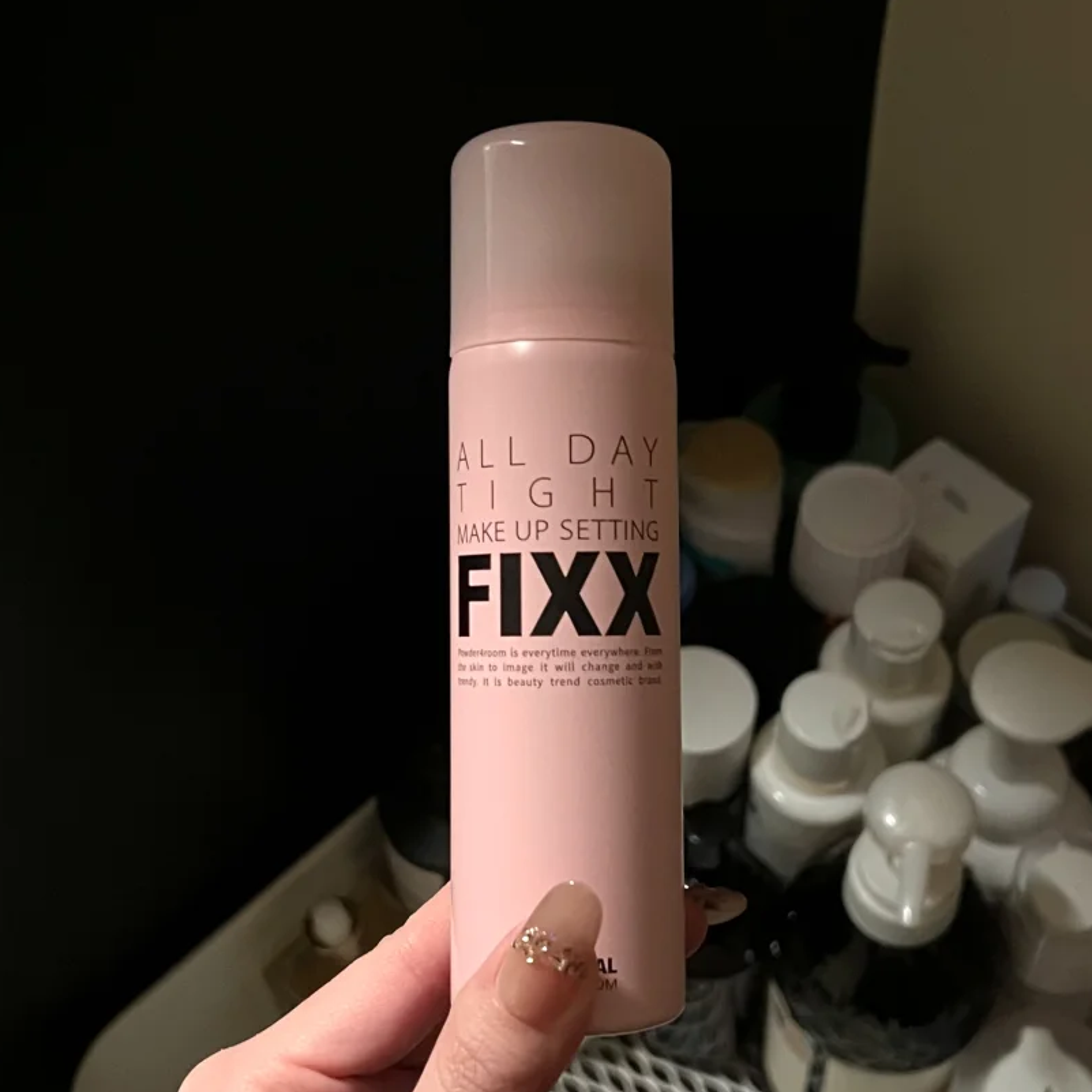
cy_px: 547
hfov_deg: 52.5
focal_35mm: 31
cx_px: 564
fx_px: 1106
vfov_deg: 52.5
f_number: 1.5
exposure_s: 1/30
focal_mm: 5.7
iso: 800
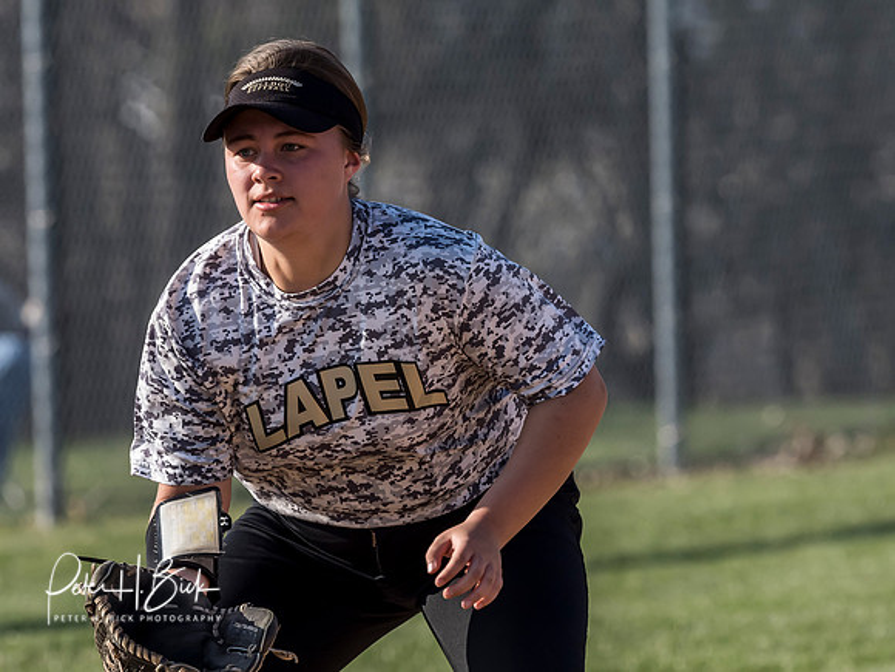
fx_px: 19861
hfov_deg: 2.6
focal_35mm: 768
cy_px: 269
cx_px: 357
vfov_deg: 1.9
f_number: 6.3
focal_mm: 300
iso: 400
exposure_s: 1/1250
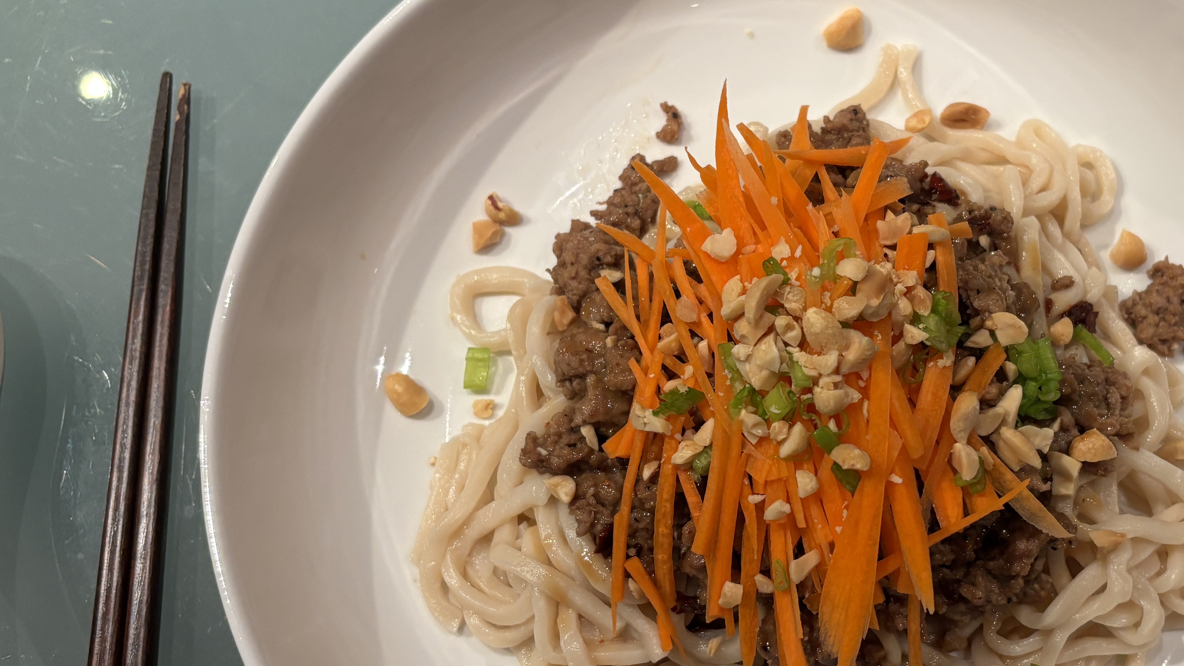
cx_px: 793
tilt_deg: -75.8
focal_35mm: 43
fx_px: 1350
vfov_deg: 27.7
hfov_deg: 46.6
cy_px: 376
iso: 200
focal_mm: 5.96
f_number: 1.6
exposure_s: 1/60
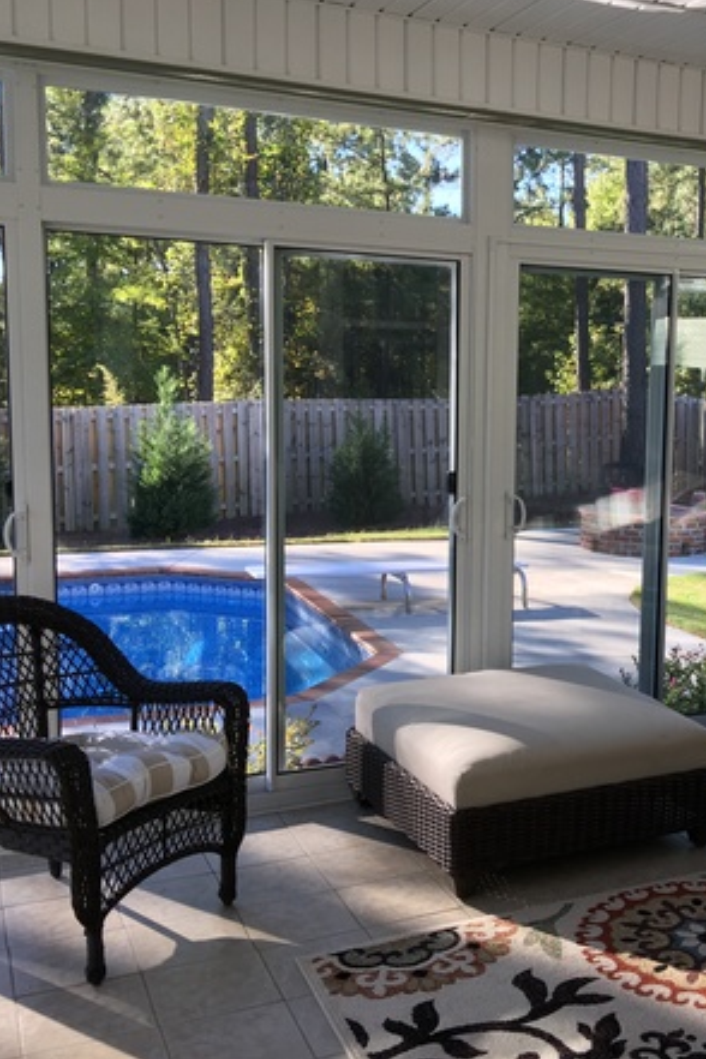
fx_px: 1206
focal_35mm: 41
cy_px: 526
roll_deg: -2.1
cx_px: 617
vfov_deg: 47.4
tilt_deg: -7.1
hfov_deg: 31.3
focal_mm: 4.15
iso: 25
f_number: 2.2
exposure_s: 1/120
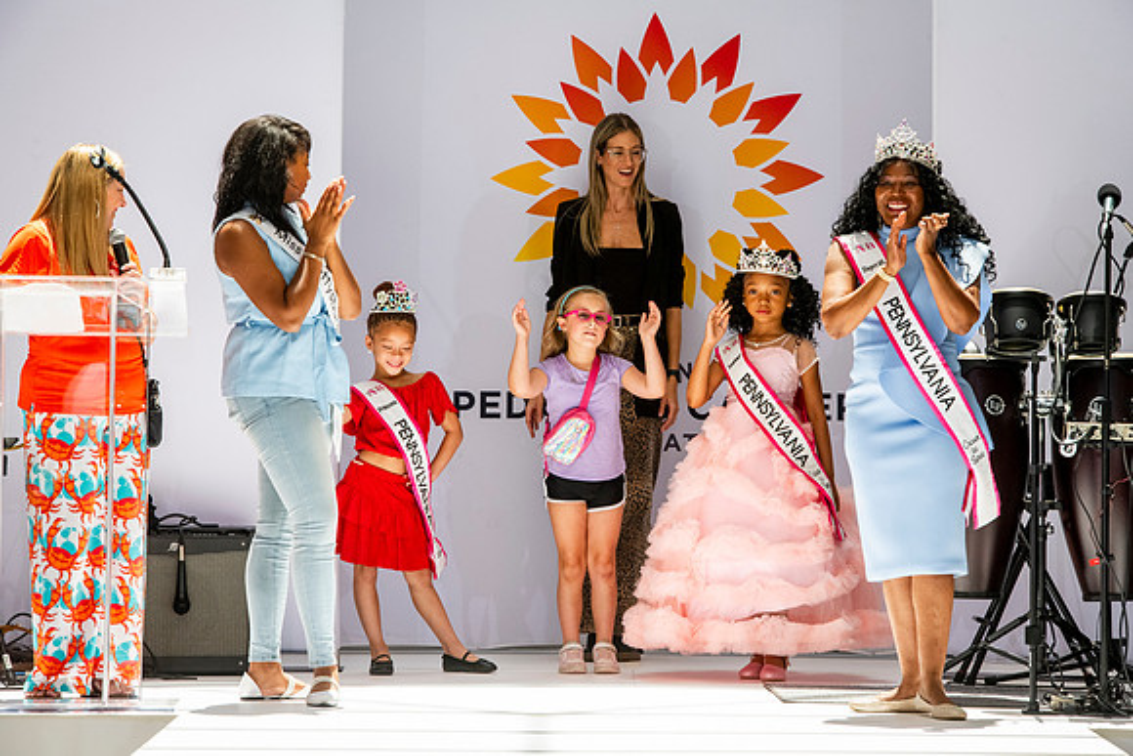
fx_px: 5808
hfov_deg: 11.1
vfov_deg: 7.4
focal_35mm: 184
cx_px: 566
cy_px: 378
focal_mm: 180
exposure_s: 1/250
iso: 1600
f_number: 13
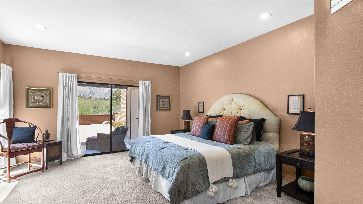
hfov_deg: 99.4
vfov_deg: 67.0
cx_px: 180
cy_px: 107
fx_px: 154
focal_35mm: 16
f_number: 11
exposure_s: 1/13
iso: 1000
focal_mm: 10
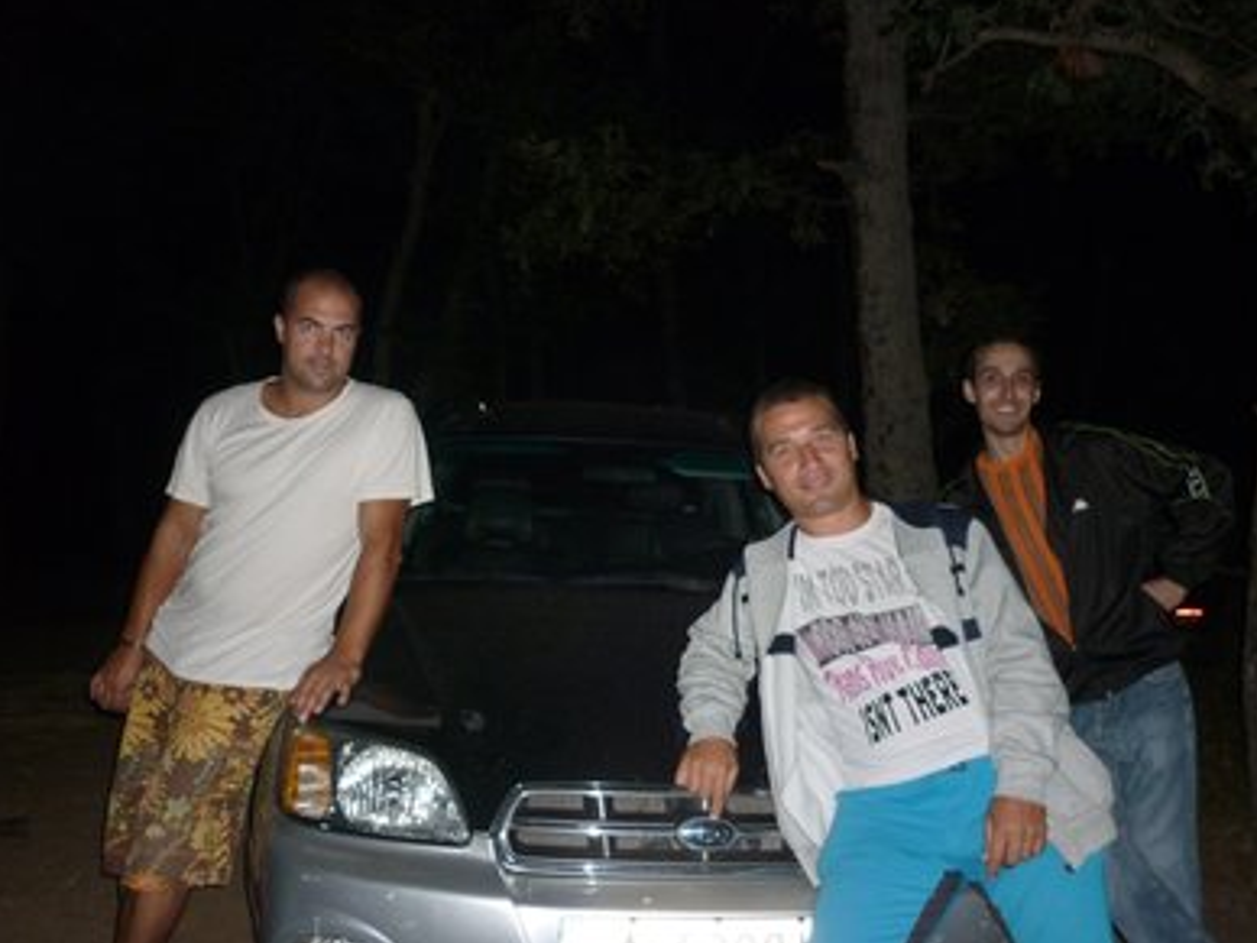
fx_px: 1235
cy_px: 470
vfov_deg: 41.8
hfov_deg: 54.0
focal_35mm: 34
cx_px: 635
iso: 200
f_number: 2.8
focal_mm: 5.5
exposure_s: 1/8
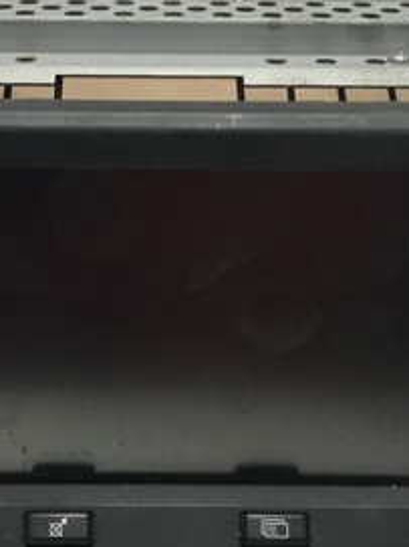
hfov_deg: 22.2
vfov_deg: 29.3
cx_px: 145
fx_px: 1041
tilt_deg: -54.0
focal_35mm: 66
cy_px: 332
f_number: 1.8
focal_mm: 3.99
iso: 40
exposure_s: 1/33
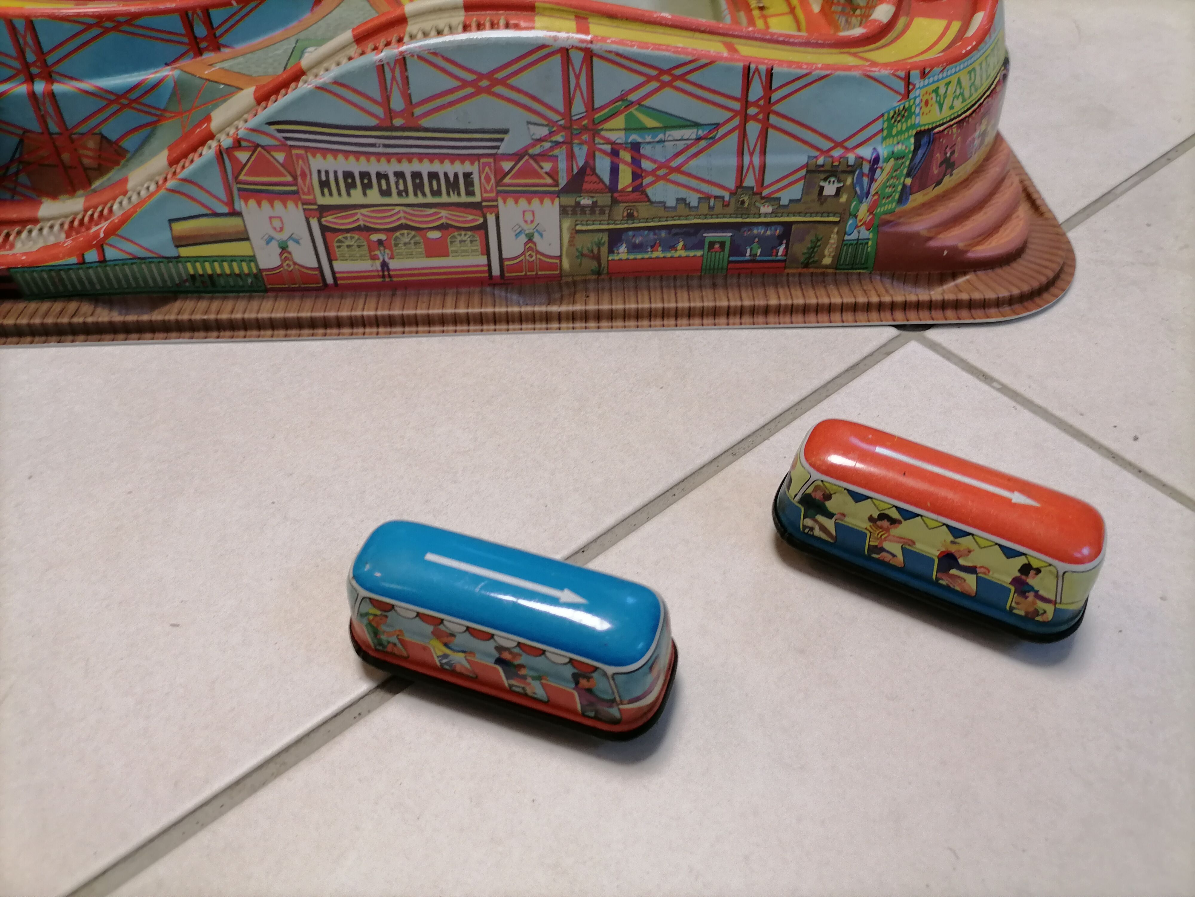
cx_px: 598
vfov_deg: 53.1
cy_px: 448
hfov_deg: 67.3
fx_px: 898
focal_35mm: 26
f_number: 1.8
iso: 160
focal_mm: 5.4
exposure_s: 1/33.3
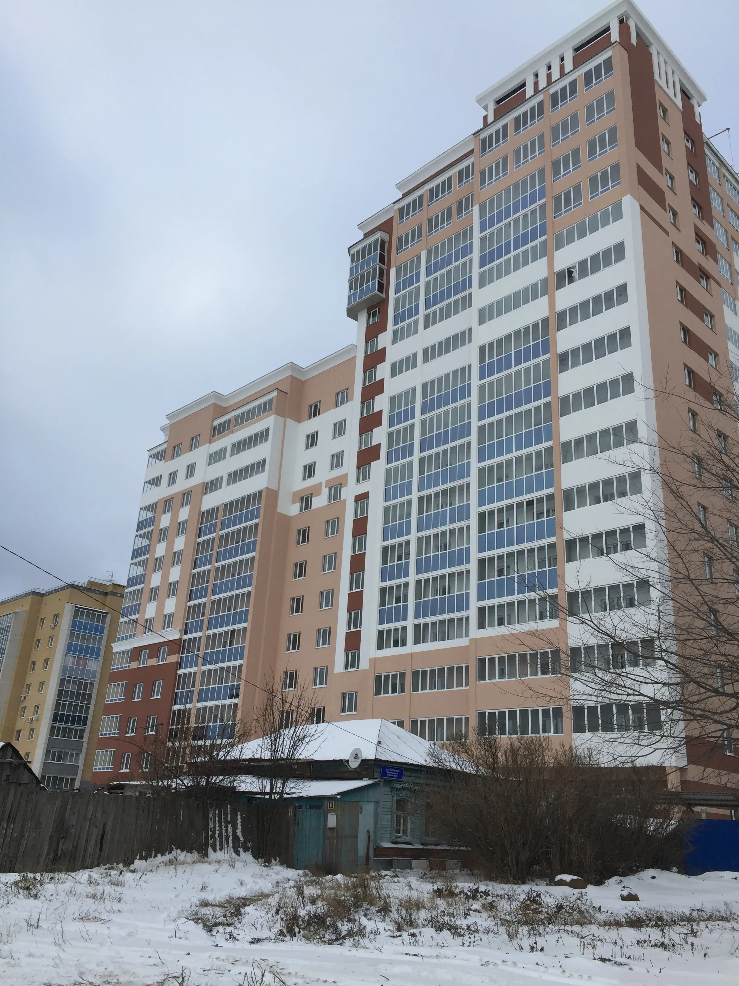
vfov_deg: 61.7
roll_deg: -3.1
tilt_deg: +24.4
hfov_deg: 48.2
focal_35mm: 29
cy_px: 493
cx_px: 370
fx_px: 825
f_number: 2.2
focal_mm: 4.15
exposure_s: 1/1068
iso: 32
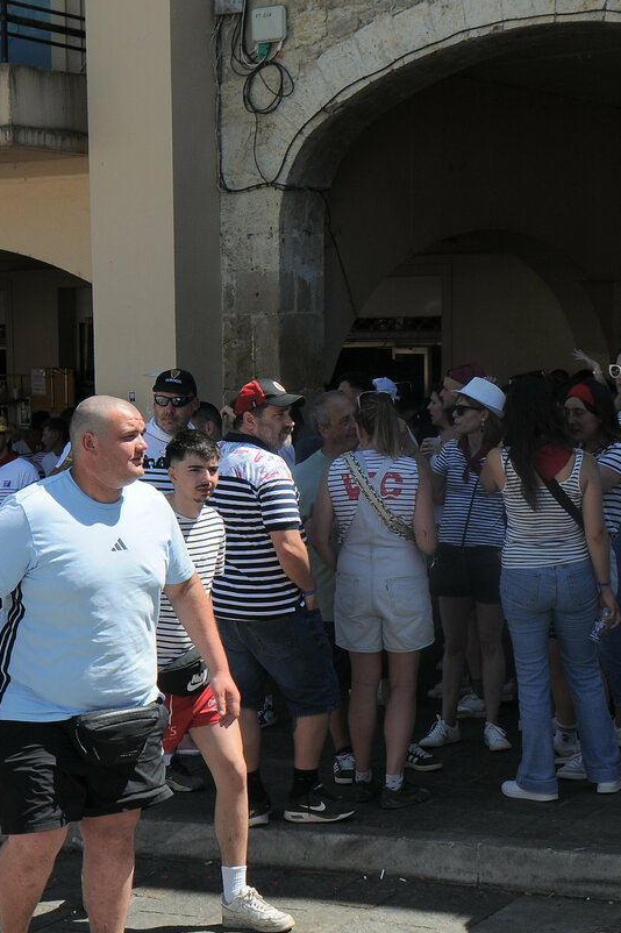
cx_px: 215
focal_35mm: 62
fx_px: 1599
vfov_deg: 32.5
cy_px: 466
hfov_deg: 21.9
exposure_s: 1/320
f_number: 9
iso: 200
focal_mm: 27
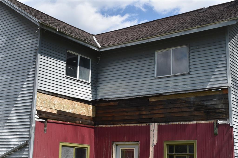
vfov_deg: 25.0
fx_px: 357
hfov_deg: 36.9
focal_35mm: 54
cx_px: 119
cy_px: 79
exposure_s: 1/400
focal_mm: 36
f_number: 10
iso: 200
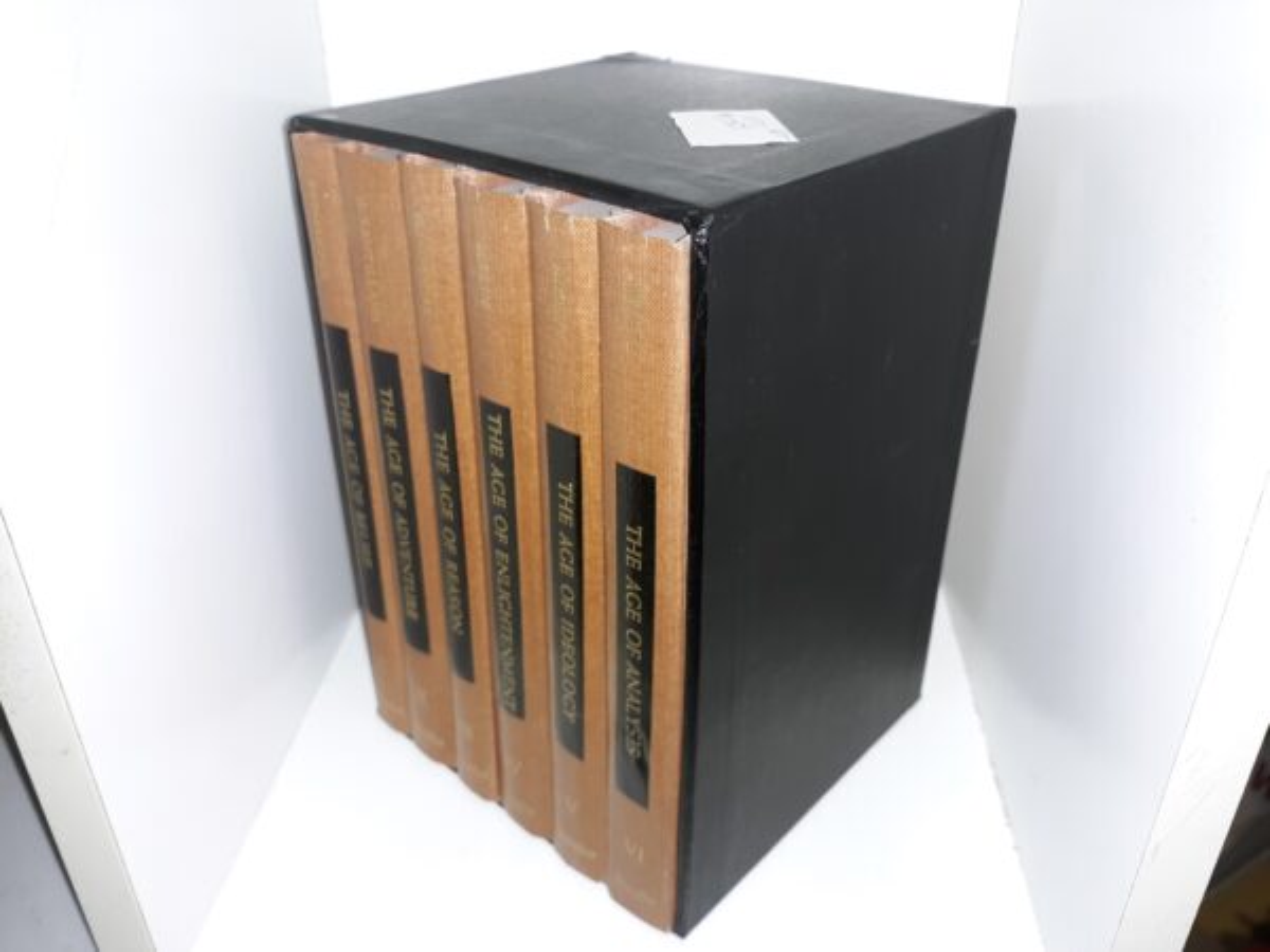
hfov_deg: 63.4
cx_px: 635
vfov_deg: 49.7
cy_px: 476
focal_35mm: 28
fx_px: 1027
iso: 40
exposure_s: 1/40
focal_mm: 3.7
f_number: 1.7
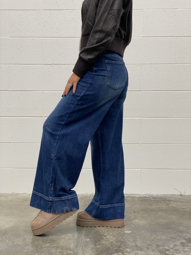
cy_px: 128
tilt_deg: -4.6
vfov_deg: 36.8
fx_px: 383
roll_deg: -0.7
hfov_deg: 28.0
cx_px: 96
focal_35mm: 52
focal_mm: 6
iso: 32
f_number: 2
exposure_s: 1/122
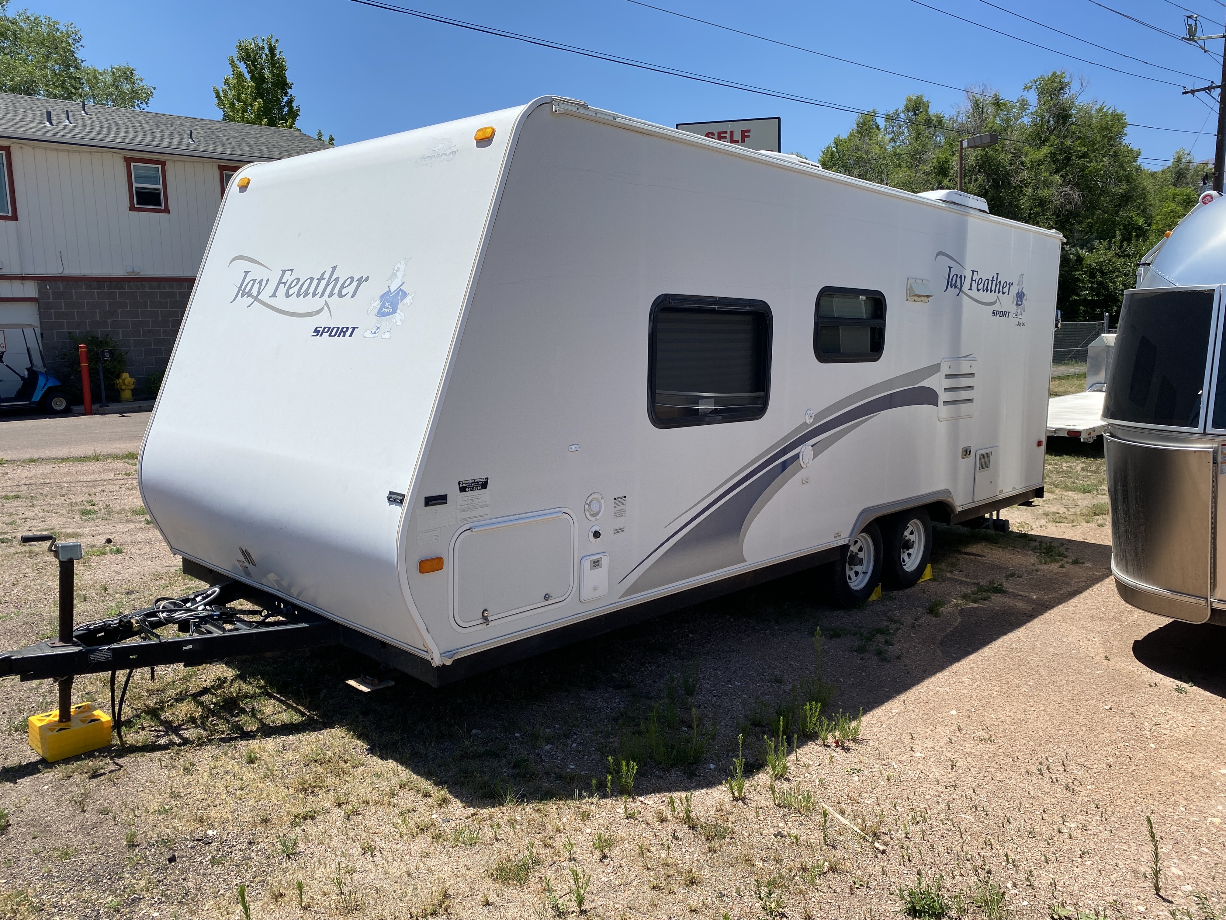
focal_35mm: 26
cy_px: 460
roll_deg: +0.5
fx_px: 921
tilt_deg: -9.1
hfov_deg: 67.3
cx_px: 613
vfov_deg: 53.1
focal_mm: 4.25
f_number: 1.8
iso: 32
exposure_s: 1/2967
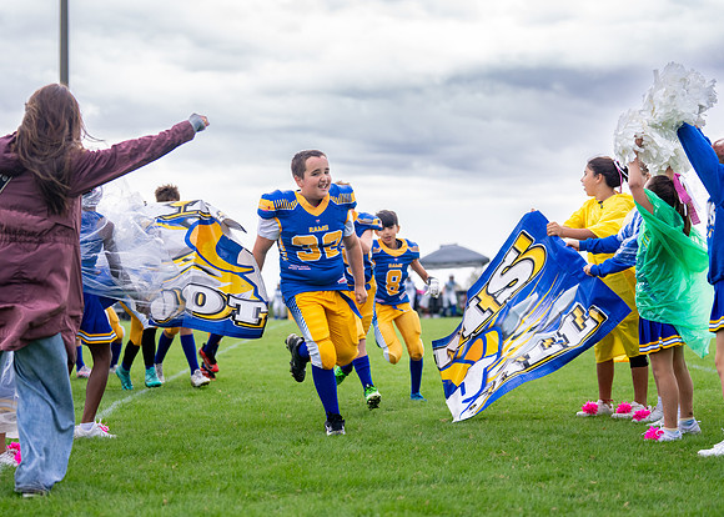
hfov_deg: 25.0
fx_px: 1632
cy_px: 258
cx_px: 320
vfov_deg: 18.0
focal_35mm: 79
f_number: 2.8
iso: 500
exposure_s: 1/1250
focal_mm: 70
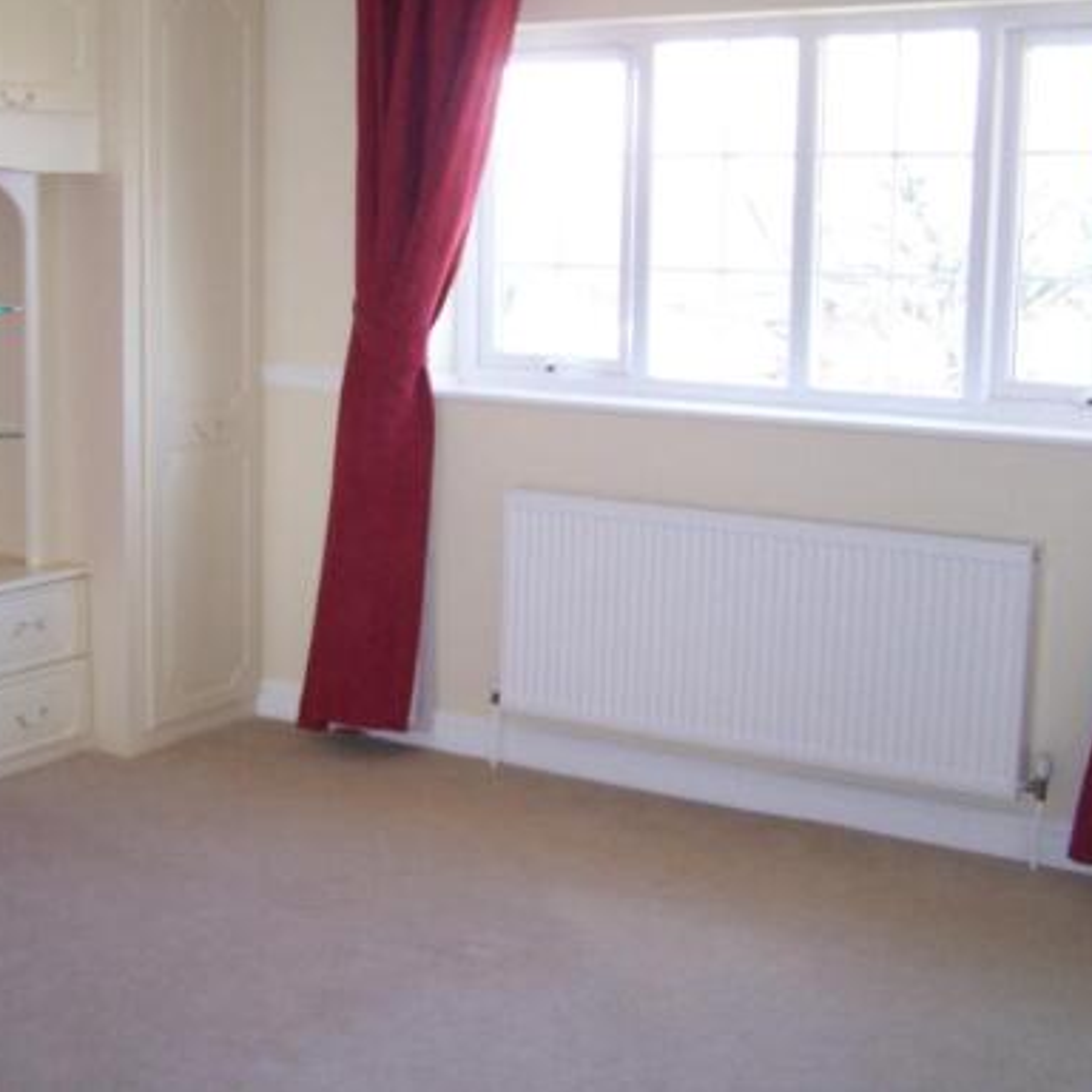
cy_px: 473
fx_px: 1820
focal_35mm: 51
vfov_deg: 33.3
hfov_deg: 33.1
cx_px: 354
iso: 140
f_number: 2.8
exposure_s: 1/60
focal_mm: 6.3
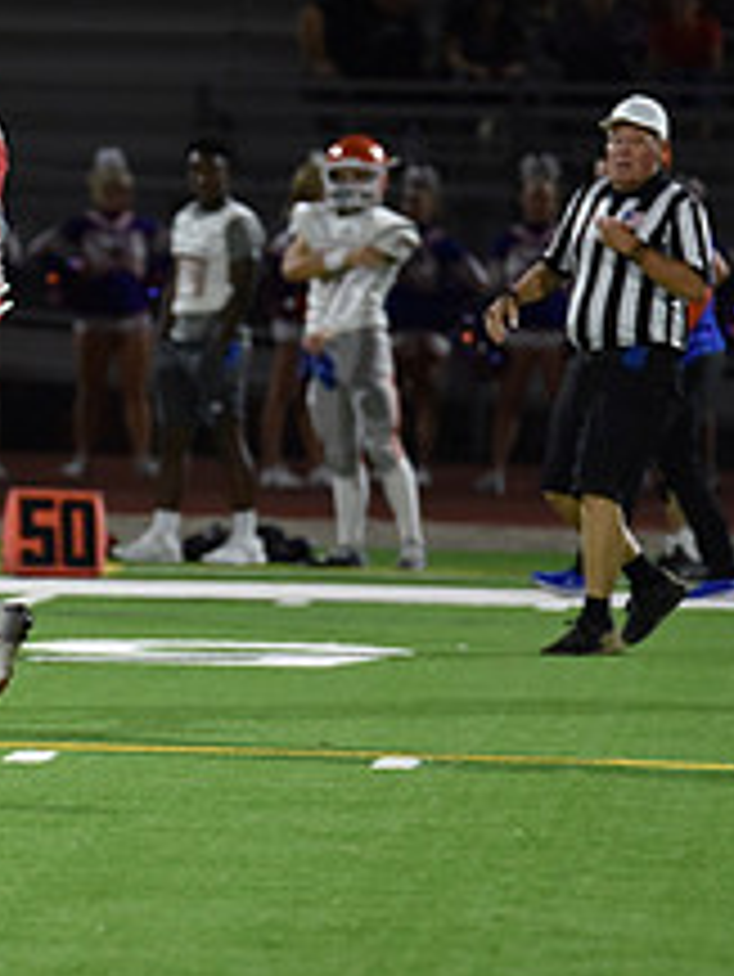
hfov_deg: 2.9
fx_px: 14489
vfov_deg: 3.9
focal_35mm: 513
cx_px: -243
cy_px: 290
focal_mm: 200
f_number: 2.8
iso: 2200
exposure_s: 1/500
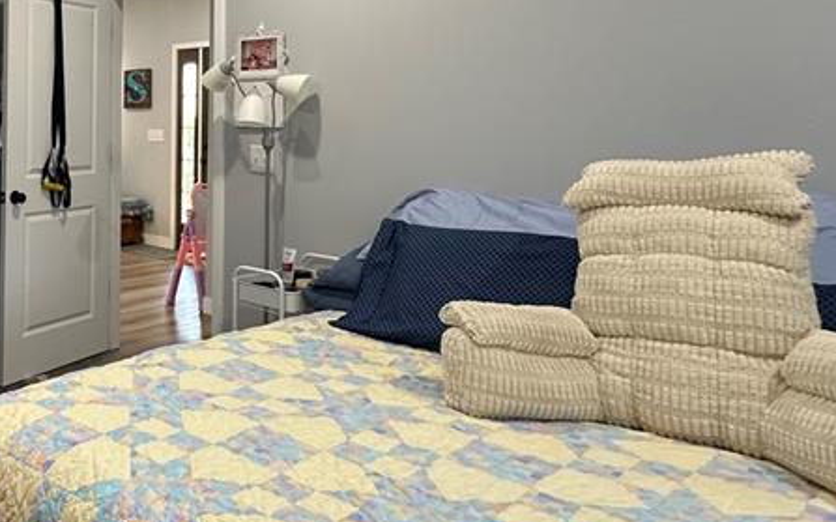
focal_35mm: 34
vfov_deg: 36.0
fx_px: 774
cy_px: 101
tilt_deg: +2.0
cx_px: 75
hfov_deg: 50.0
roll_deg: -0.8
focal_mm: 2.22
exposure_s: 1/60
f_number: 2.2
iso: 200
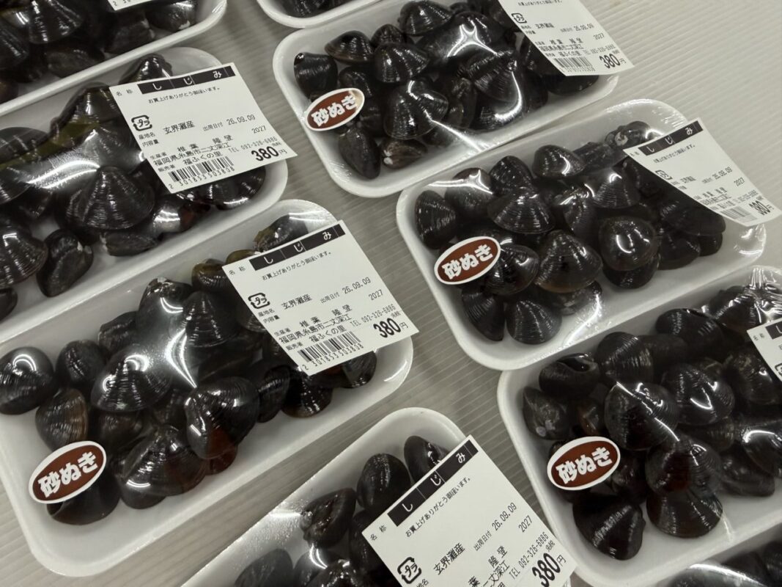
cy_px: 294
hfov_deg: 71.6
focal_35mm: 24
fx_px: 542
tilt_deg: -68.8
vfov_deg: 56.8
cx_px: 391
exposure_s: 1/120
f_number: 2.2
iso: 200
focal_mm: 2.22
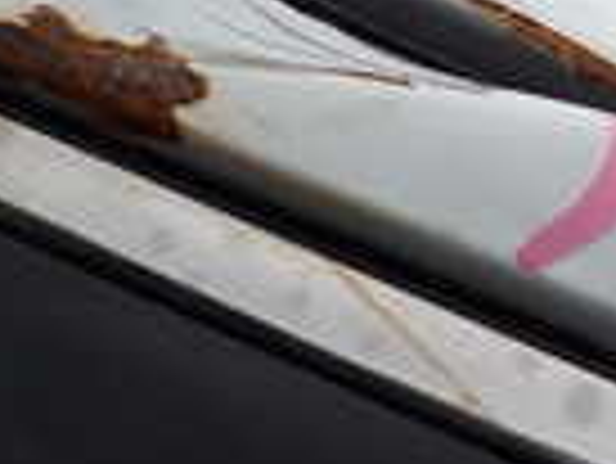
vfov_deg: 11.1
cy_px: -77
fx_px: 2333
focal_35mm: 131
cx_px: 391
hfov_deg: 15.0
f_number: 9
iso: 100
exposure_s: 1/250
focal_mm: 5.4
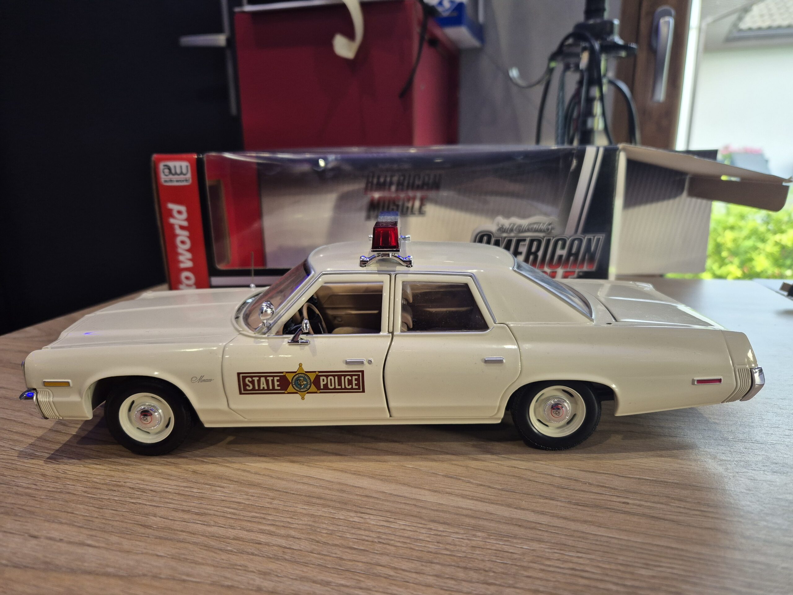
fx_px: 527
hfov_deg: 73.9
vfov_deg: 58.9
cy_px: 298
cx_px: 396
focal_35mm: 23
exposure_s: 1/100
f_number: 1.8
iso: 320
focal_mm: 5.4
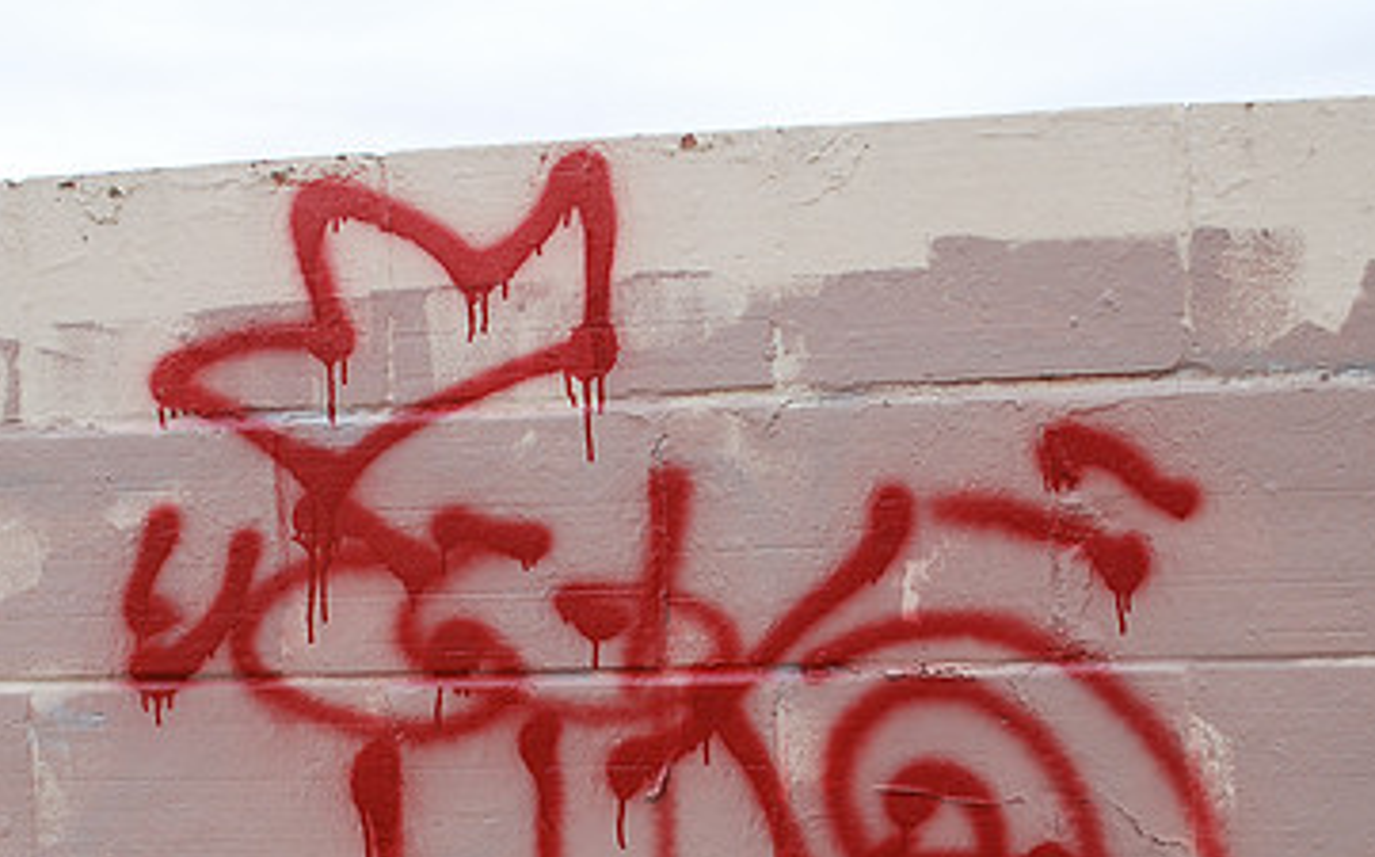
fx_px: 2396
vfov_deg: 20.0
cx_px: 674
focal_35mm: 64
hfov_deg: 32.0
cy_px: 689
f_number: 5
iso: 200
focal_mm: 26
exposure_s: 1/100
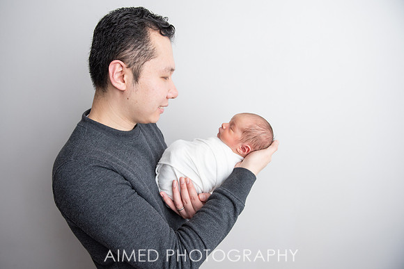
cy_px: 134
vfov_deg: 50.6
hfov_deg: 70.5
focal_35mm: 25
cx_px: 190
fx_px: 285
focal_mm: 24
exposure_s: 1/200
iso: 320
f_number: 3.5
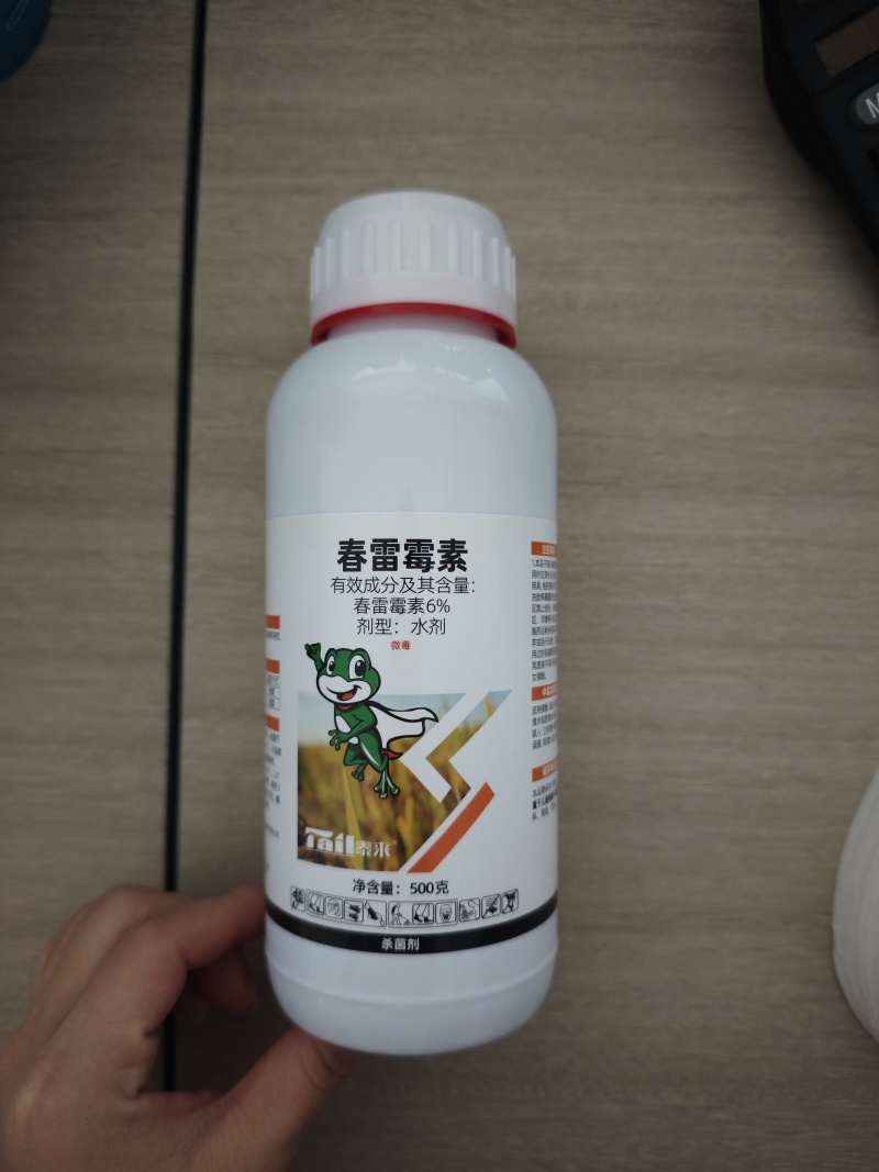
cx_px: 440
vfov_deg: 73.9
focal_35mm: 23
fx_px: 779
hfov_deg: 58.9
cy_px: 586
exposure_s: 1/33.3
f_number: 1.6
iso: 1000
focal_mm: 6.55
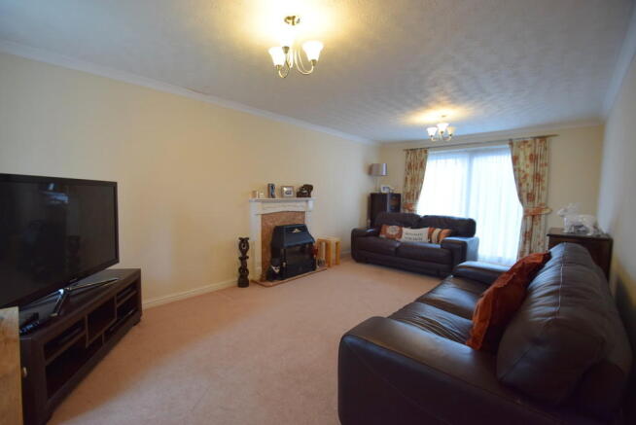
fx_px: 265
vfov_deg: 77.4
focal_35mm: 15
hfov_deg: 100.4
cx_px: 318
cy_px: 212
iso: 1000
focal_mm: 10
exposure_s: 1/60
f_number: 3.5
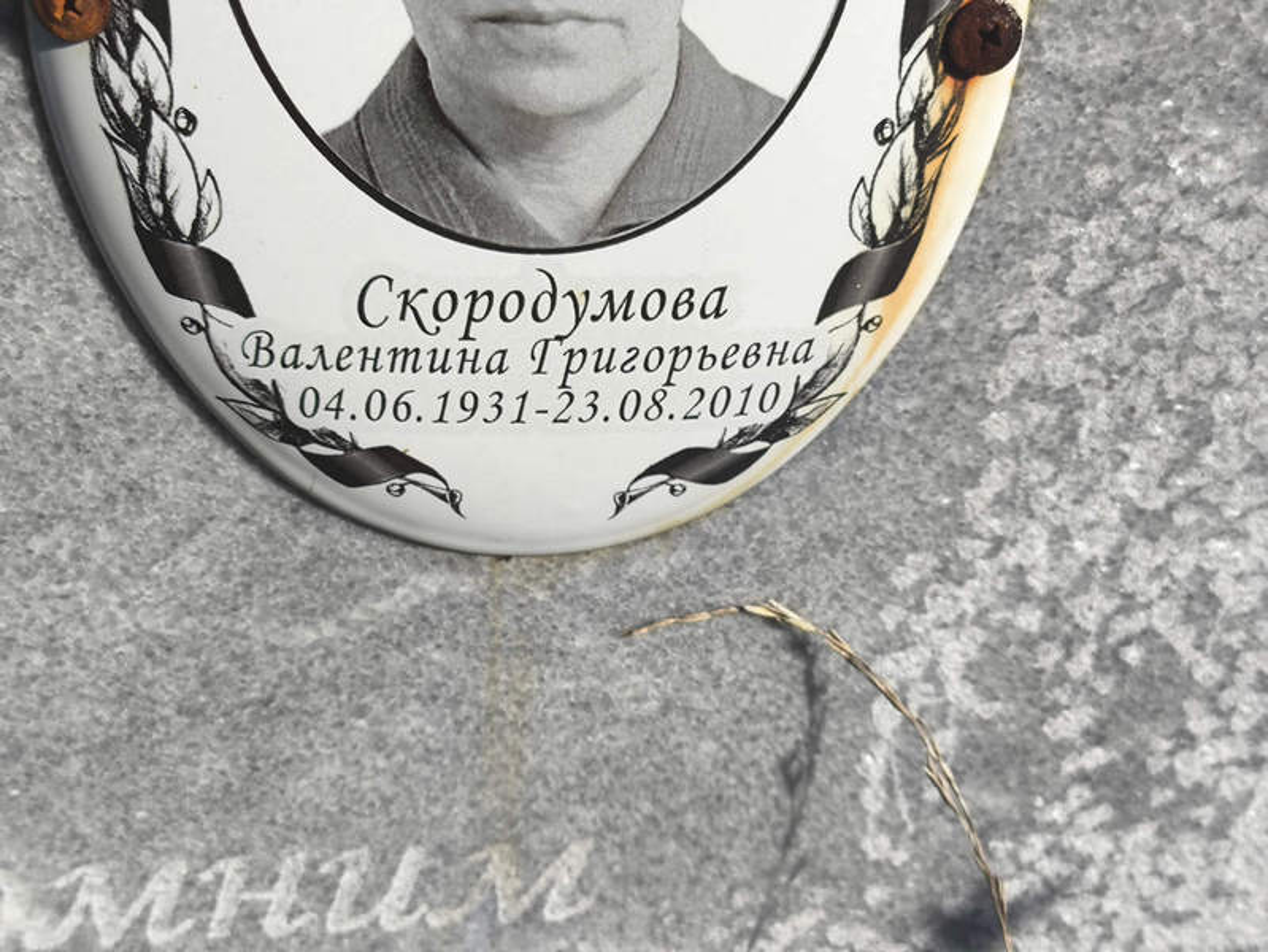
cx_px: 634
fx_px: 1832
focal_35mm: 50
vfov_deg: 29.1
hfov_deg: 38.2
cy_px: 476
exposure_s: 1/1474
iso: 50
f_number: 1.7
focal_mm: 4.71
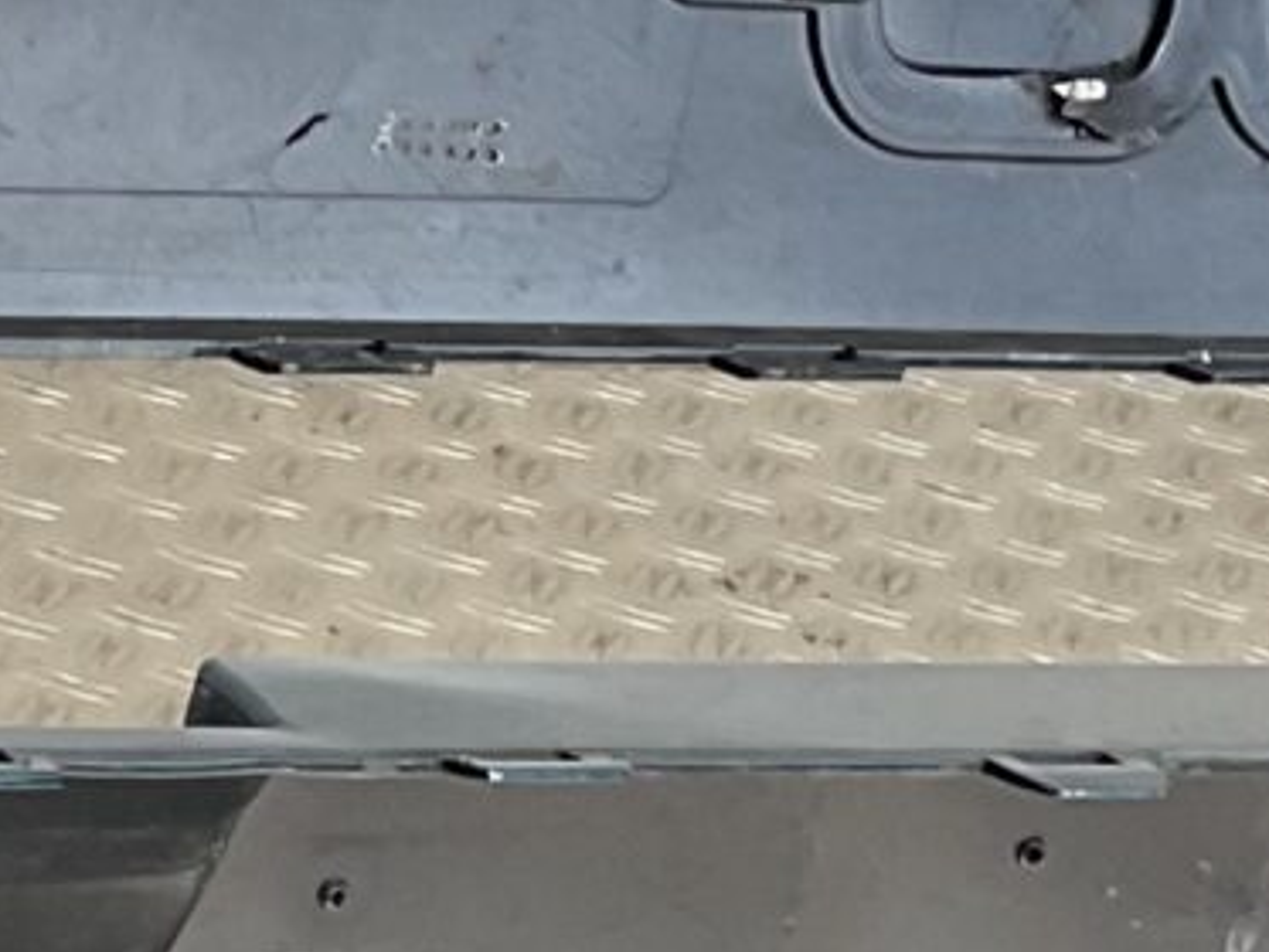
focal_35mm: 199
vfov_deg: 7.2
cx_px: -585
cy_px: 1945
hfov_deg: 9.7
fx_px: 7298
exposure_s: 1/157
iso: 16
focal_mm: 3
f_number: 1.8
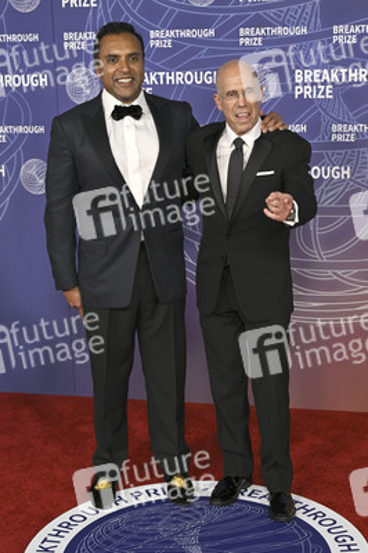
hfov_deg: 24.6
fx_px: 845
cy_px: 276
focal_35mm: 55
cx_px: 184
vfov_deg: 36.3
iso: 2000
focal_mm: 55
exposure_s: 1/320
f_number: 4.5
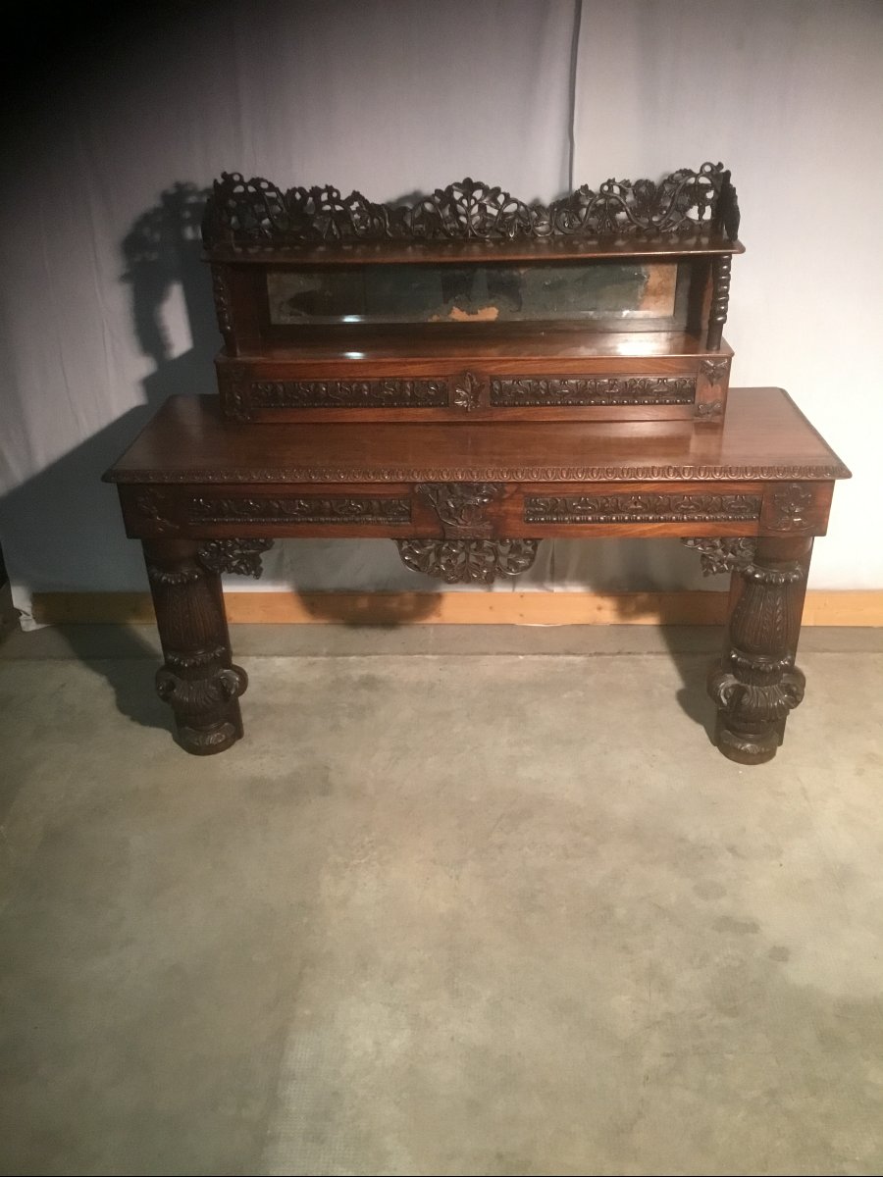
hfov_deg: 45.4
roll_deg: -0.3
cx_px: 442
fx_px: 1054
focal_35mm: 31
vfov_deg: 58.4
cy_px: 588
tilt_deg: -27.3
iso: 200
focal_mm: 3.3
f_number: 2.4
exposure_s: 1/25
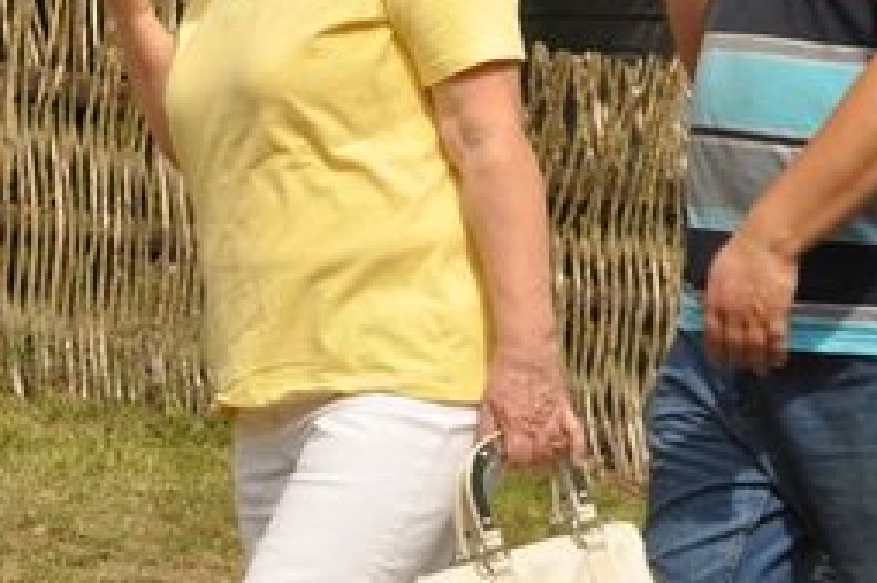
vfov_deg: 5.5
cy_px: -53
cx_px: 22
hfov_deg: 8.2
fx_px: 6069
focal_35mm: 249
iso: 400
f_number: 25
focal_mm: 65
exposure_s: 1/200
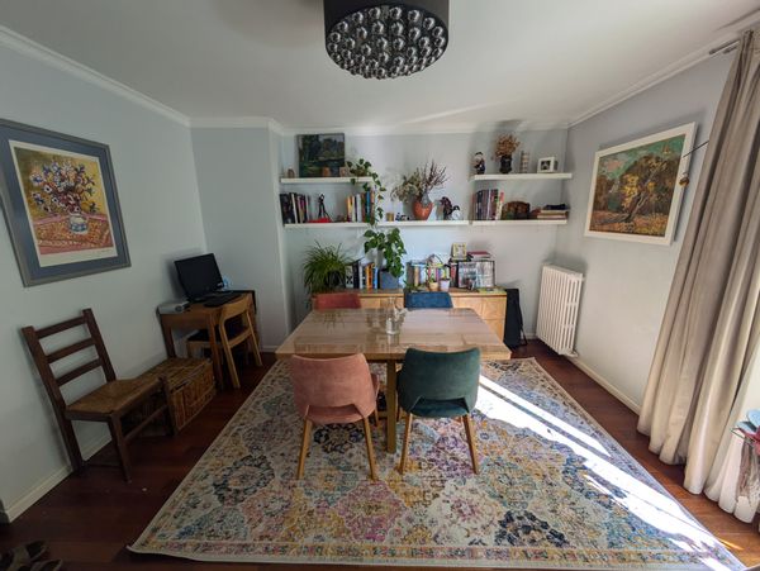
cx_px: 380
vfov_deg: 85.8
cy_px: 286
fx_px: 308
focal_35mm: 14
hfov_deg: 102.0
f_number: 2.2
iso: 60
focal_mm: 1.83
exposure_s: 1/100
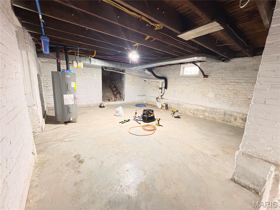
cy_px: 105
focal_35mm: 14
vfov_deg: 85.7
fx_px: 113
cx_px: 140
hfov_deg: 102.1
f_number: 2.2
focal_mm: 2.22
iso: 500
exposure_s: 1/60
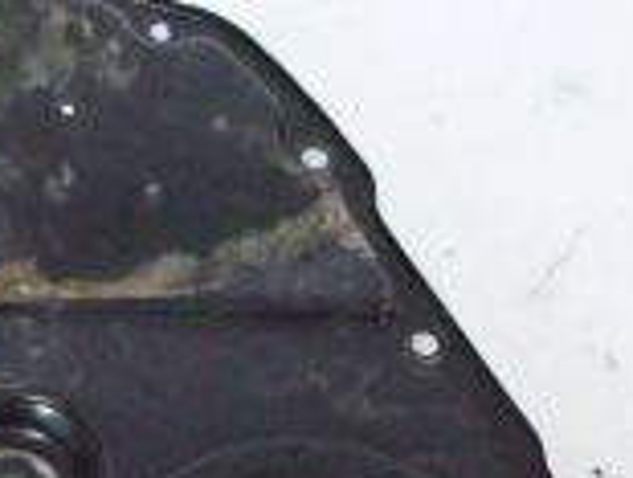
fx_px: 1888
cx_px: -127
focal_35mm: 103
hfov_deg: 18.1
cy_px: 784
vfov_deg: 13.3
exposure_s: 1/25
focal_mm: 4.5
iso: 800
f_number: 3.9
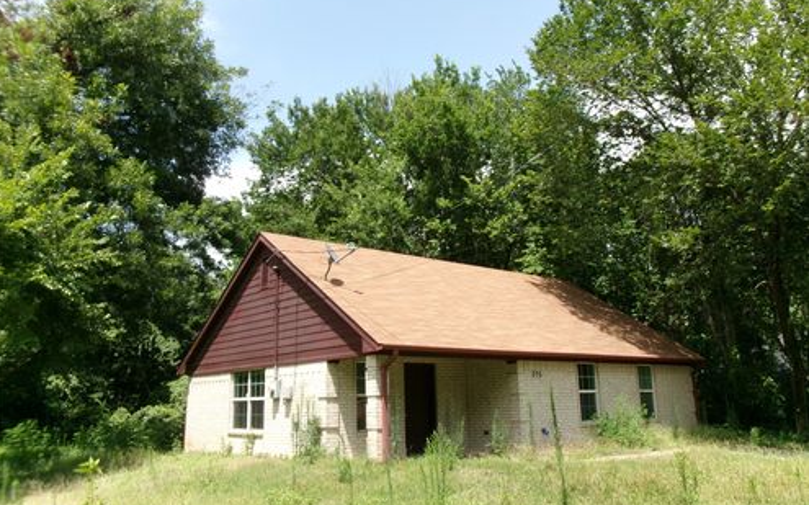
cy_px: 256
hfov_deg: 62.9
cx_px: 402
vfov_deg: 41.8
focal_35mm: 30
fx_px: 661
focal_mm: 5.1
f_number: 10.8
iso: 100
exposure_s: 1/70
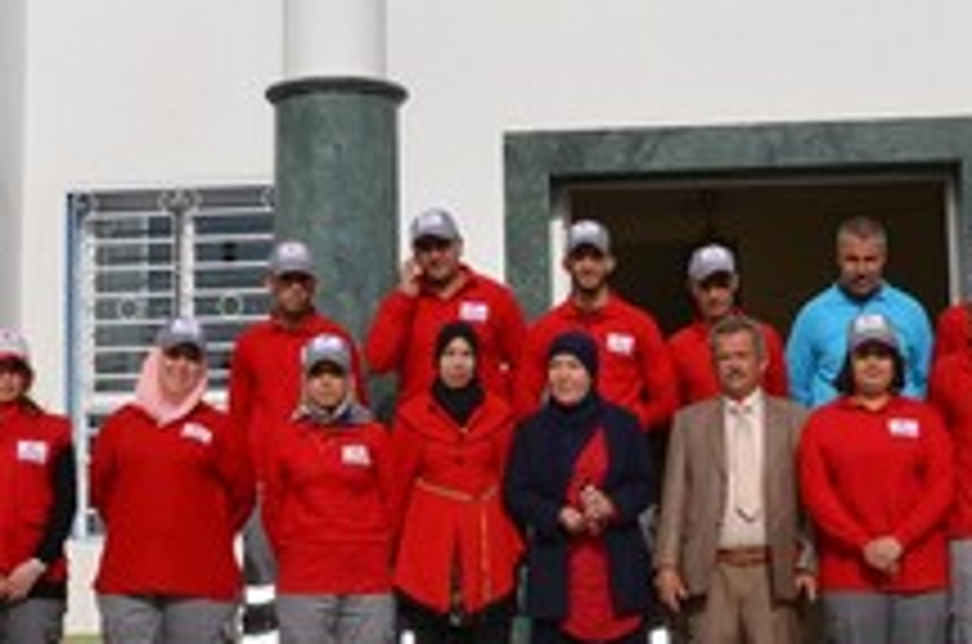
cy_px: 234
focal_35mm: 80
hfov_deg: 25.4
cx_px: 495
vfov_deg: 17.0
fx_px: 2155
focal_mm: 18
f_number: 9
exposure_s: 1/250
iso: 100
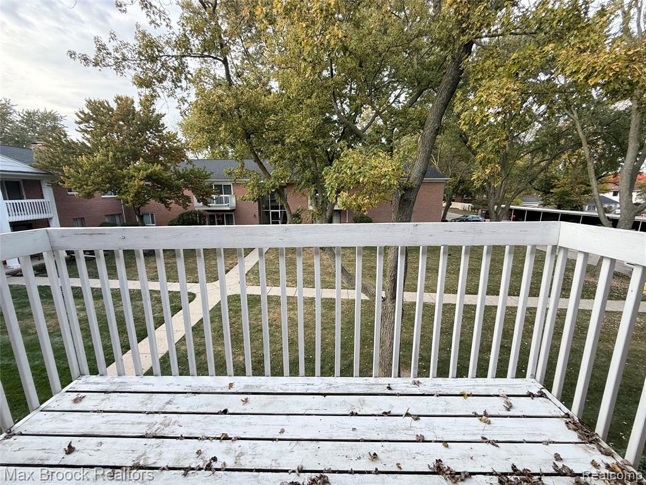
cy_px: 242
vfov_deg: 85.7
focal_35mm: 14
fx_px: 261
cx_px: 323
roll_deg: -0.2
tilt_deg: -11.4
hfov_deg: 102.1
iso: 80
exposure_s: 1/99
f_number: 2.2
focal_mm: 2.22
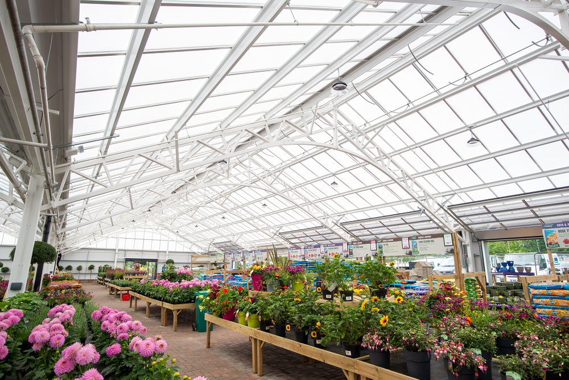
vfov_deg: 59.5
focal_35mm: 21
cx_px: 284
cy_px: 190
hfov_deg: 81.2
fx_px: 332
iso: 125
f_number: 11
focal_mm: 21
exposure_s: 1/25
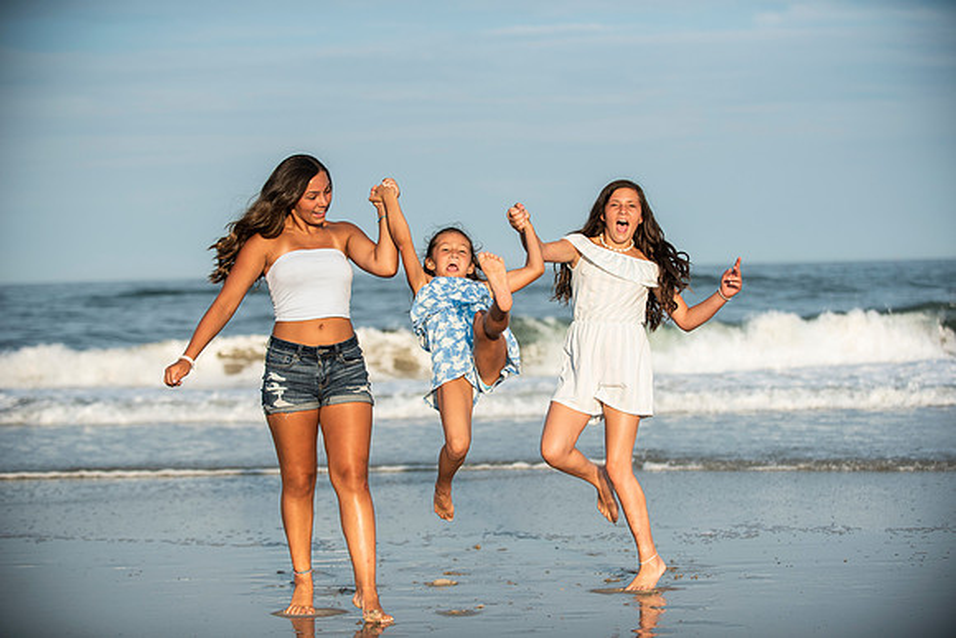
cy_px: 319
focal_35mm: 78
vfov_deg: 17.5
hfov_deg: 26.0
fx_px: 2072
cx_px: 478
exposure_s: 1/4000
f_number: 3.2
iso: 250
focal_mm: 78
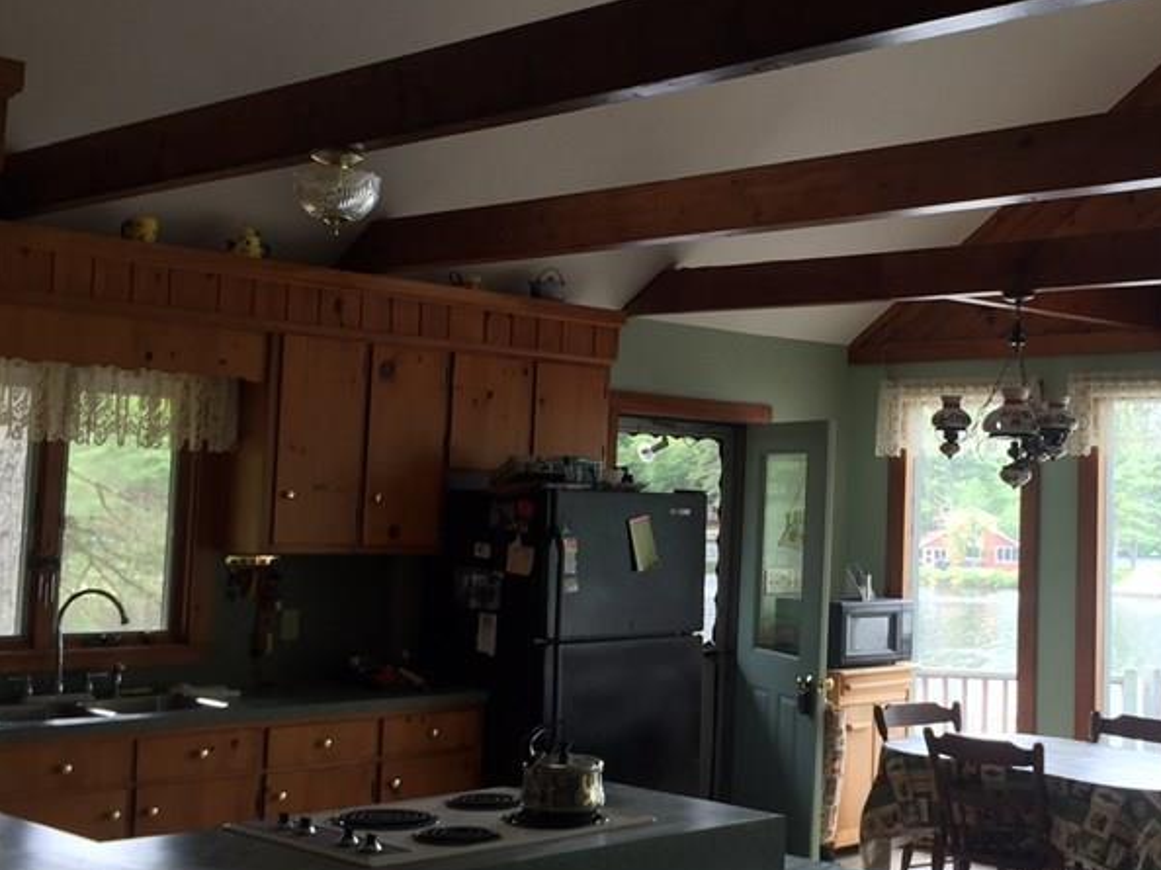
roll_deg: -2.0
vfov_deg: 29.1
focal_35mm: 50
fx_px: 1676
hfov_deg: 37.8
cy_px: 399
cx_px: 778
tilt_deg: +3.5
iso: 32
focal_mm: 4.15
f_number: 2.2
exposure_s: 1/40
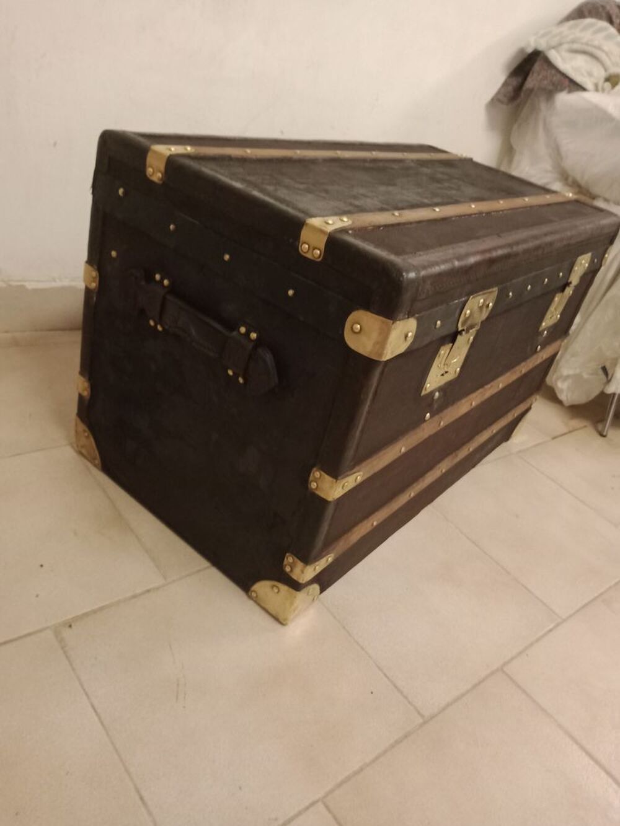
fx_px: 645
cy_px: 413
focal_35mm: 27
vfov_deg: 65.3
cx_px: 310
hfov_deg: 51.4
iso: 825
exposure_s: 1/25
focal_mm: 3.54
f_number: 2
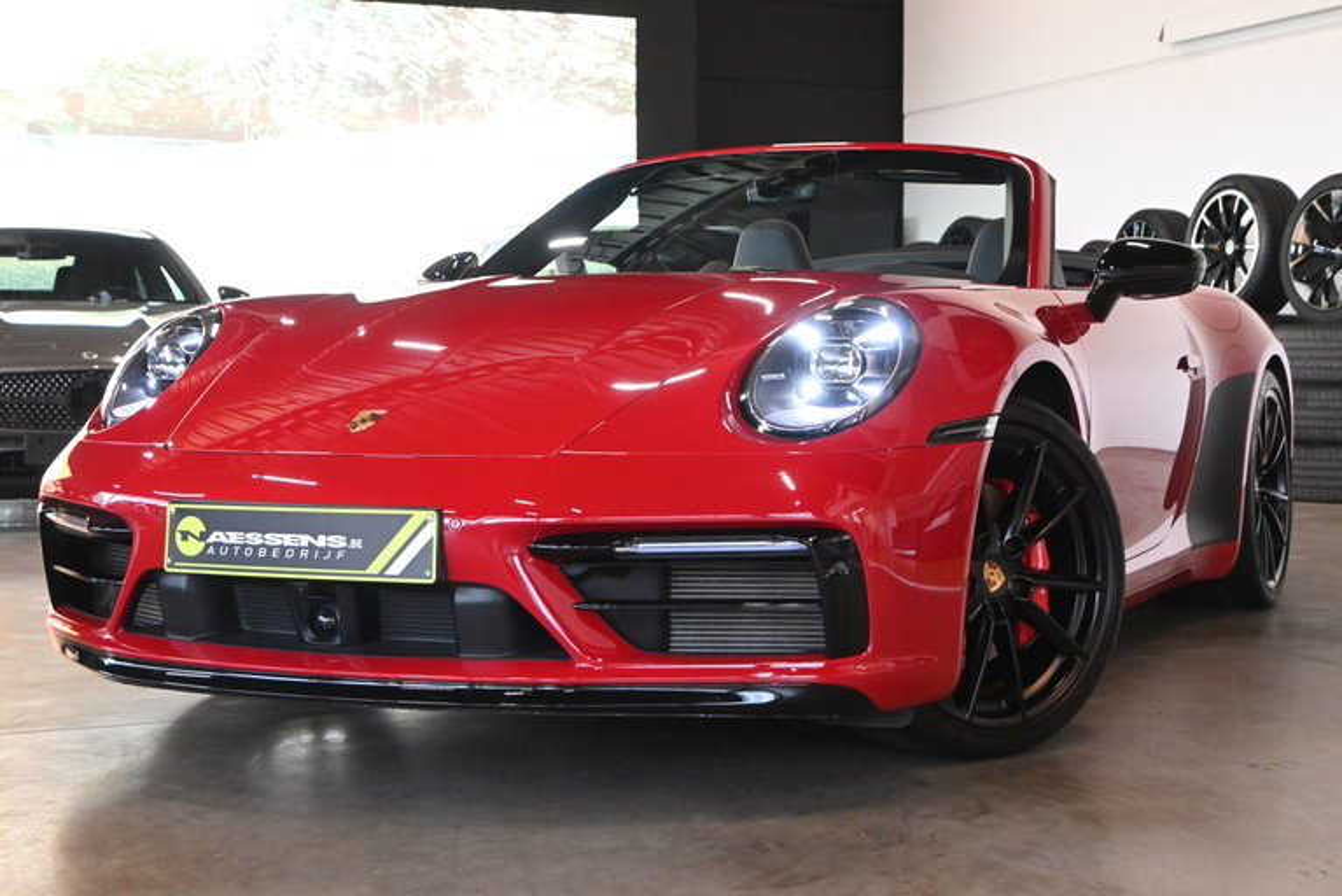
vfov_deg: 25.8
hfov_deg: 37.8
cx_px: 671
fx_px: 1958
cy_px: 448
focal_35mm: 52
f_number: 5.3
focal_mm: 35
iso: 3200
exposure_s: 1/100
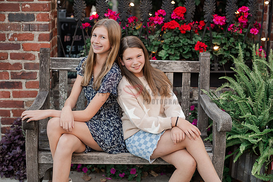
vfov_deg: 27.0
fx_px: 379
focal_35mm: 50
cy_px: 91
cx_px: 136
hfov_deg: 39.6
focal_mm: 50
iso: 400
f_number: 3.5
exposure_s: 1/250
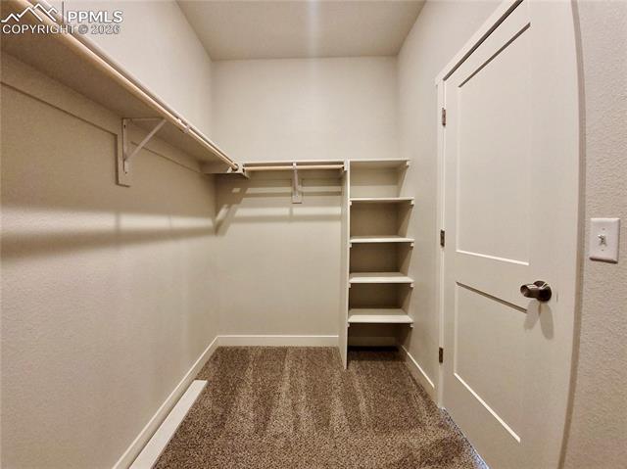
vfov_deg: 89.8
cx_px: 314
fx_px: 235
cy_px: 234
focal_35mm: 13
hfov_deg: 106.2
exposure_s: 1/30
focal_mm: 1.74
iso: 160
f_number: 2.2
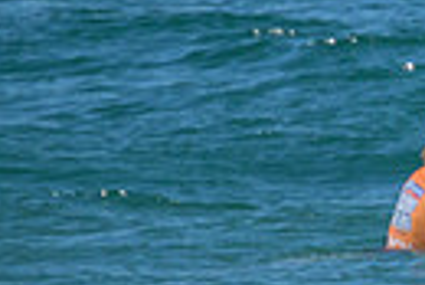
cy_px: 165
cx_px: 814
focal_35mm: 3559
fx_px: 42062
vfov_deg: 0.4
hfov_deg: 0.6
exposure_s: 1/2000
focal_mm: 800
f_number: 11
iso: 2500
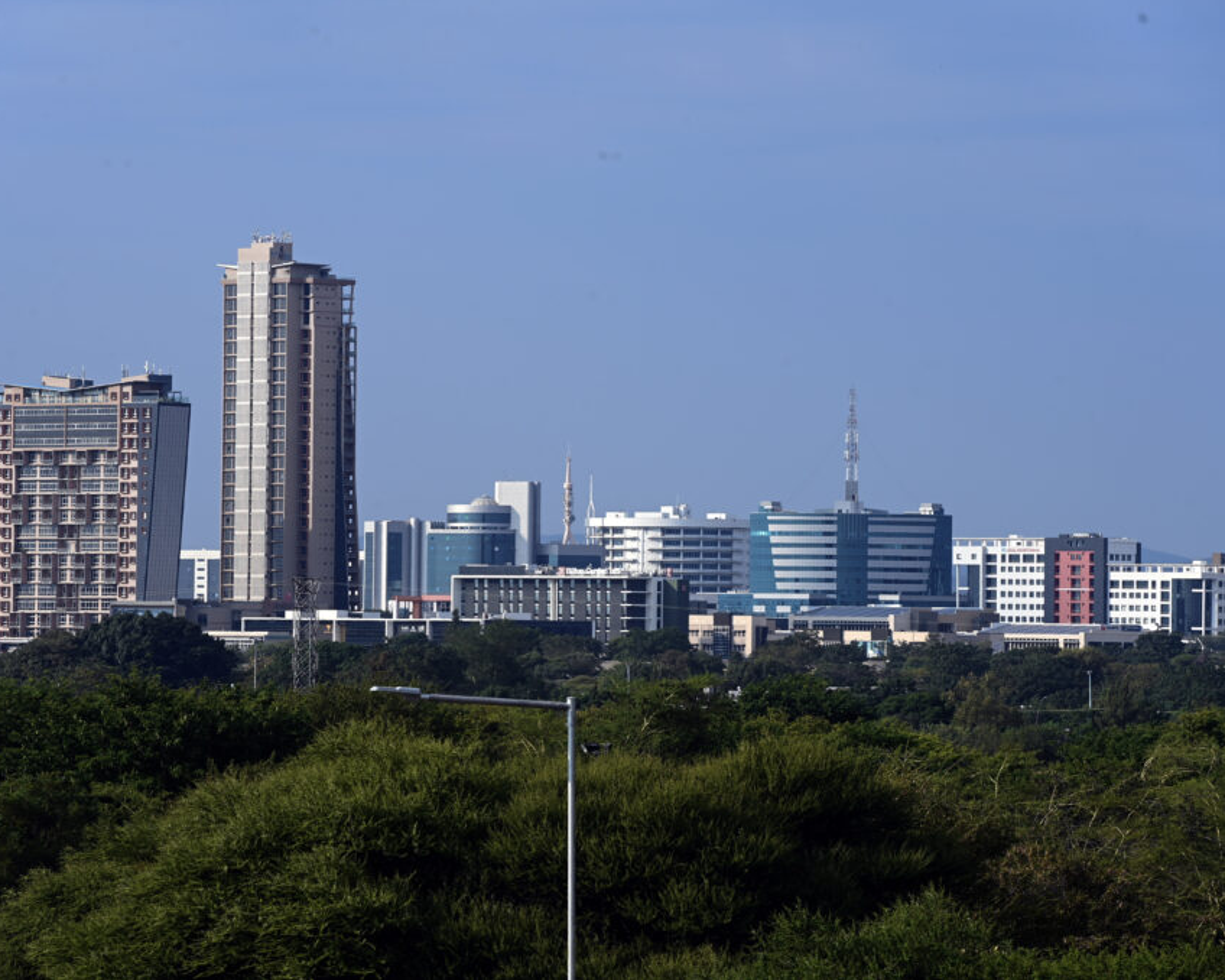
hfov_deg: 8.7
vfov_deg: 7.0
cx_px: 572
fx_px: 8011
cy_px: 488
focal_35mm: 221
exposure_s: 1/100
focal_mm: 195
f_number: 9
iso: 64
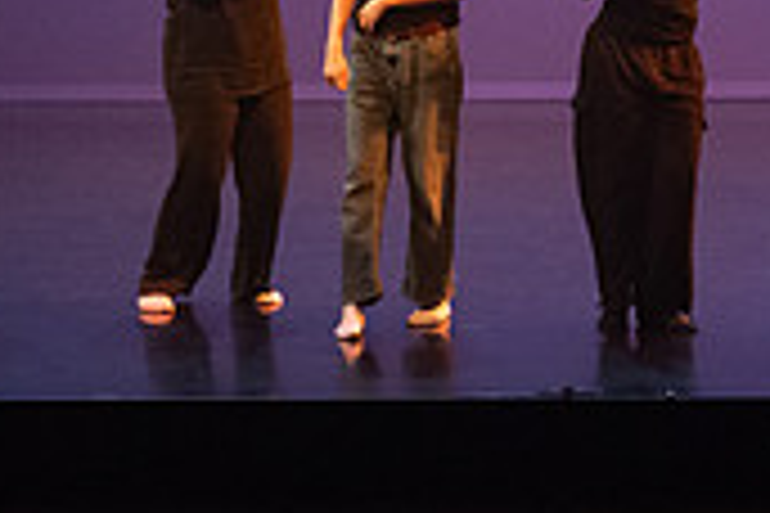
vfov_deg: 7.6
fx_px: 3721
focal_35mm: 174
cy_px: -513
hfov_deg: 11.7
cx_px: 668
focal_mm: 39
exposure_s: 1/250
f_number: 4.5
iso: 4000
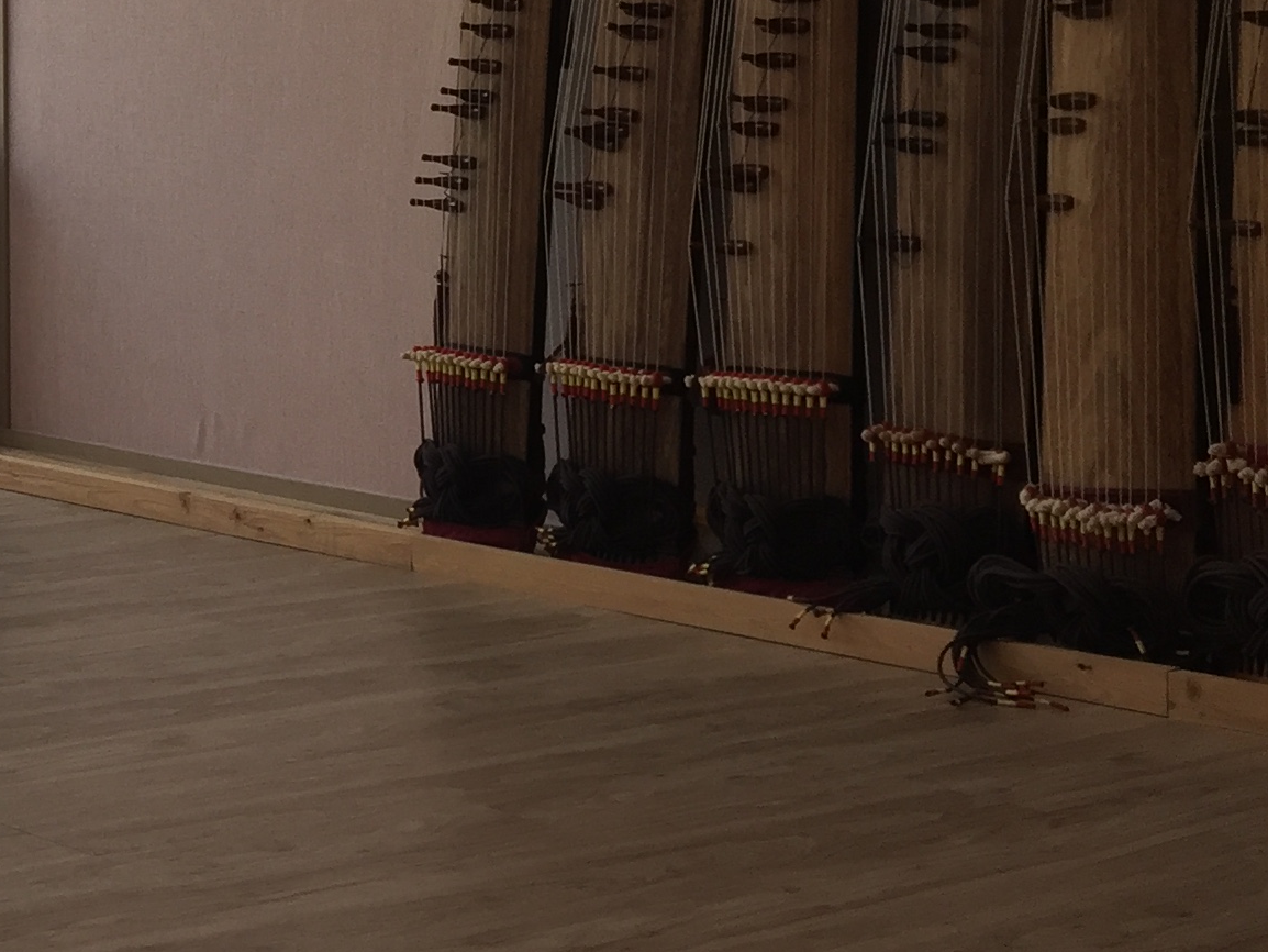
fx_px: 3004
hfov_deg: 21.2
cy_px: -37
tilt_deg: +1.3
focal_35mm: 82
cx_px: -470
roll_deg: -0.1
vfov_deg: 17.5
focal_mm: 4.15
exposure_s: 1/120
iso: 40
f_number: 2.2
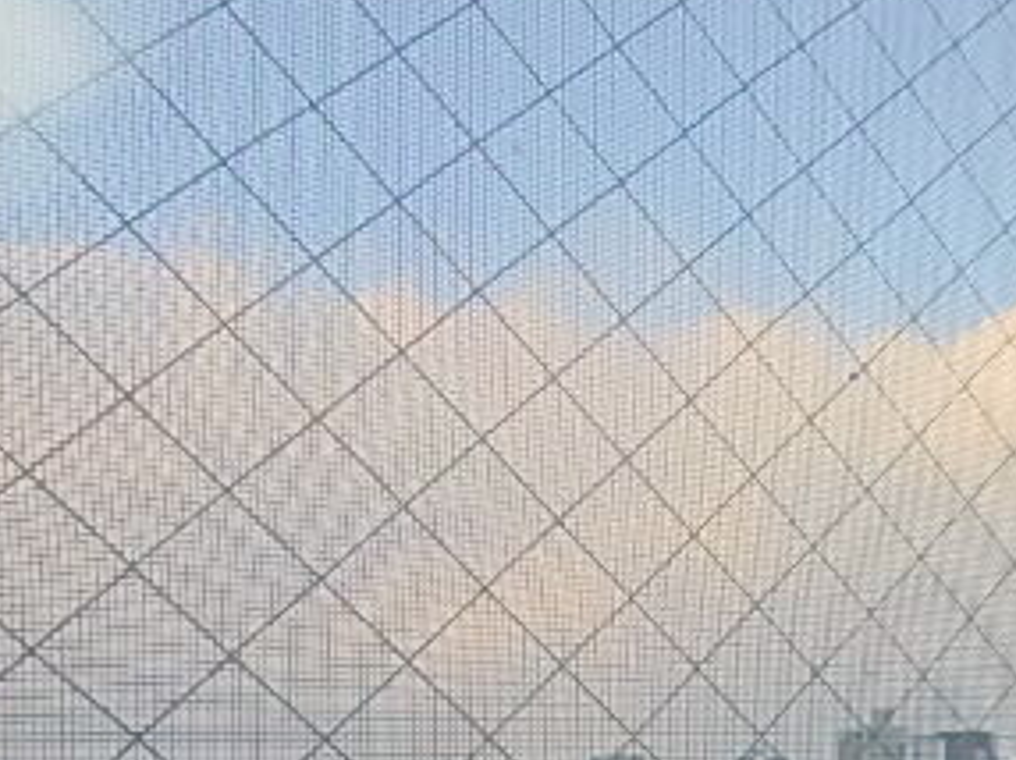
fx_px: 1378
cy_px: 799
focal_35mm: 47
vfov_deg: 28.5
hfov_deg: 36.9
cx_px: 980
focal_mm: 3.7
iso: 125
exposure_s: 1/200
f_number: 3.5
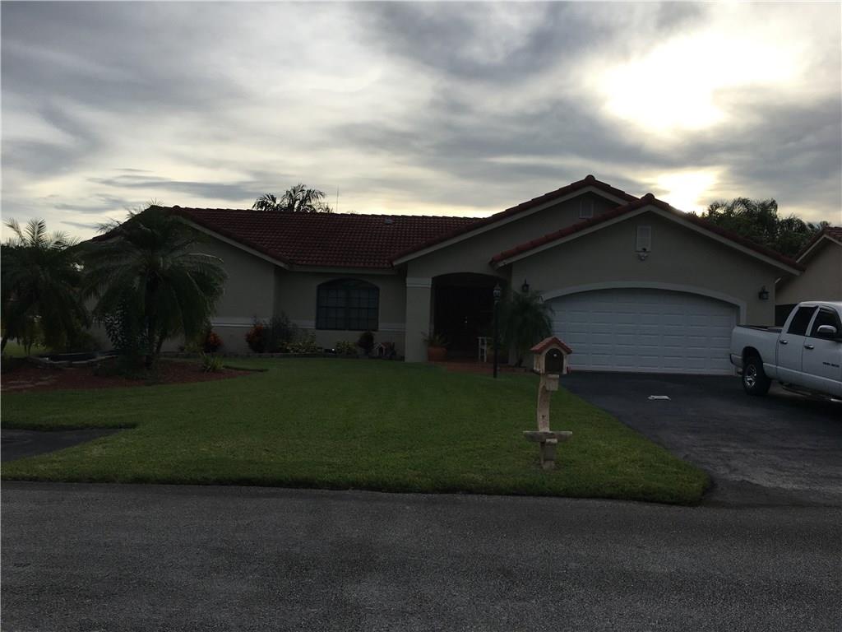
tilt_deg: +1.7
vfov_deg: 48.2
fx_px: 705
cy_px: 316
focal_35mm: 29
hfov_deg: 61.7
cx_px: 421
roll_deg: -1.2
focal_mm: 4.15
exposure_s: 1/938
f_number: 2.2
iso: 25
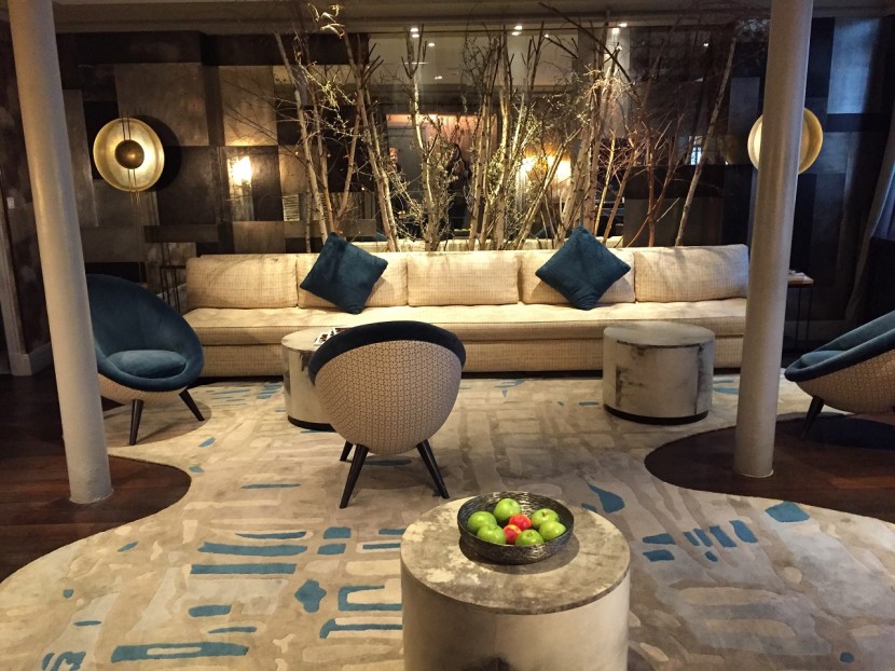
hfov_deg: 61.7
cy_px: 336
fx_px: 750
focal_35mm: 29
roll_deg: +0.3
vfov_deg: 48.2
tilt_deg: -13.0
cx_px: 448
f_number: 2.2
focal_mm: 4.15
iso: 250
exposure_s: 1/17
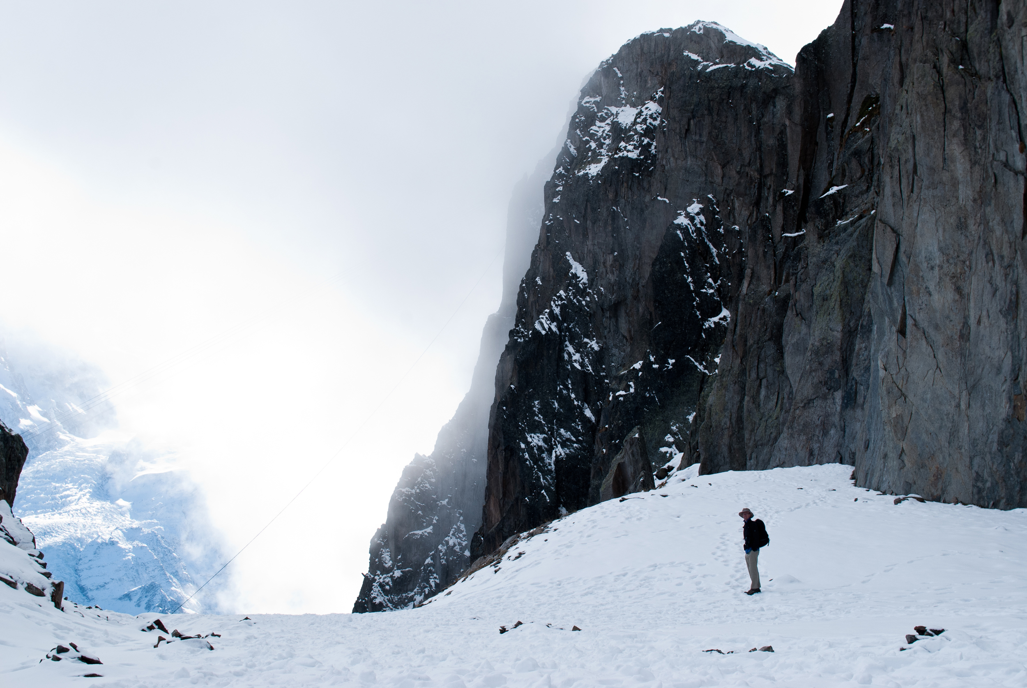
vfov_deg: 30.0
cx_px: 514
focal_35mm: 45
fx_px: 1285
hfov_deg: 43.6
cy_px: 344
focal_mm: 30
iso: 200
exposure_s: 1/250
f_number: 9
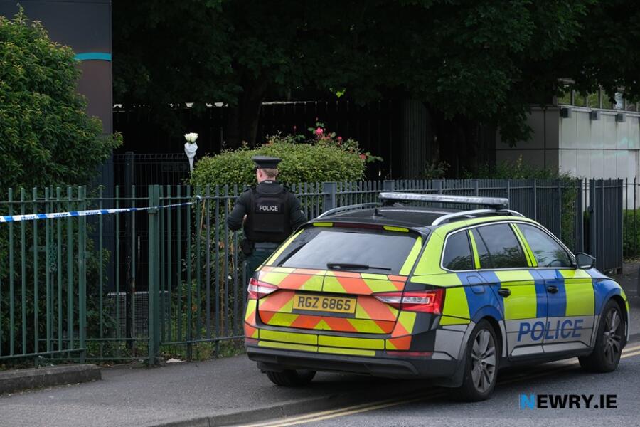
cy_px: 214
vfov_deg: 9.7
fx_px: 2524
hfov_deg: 14.4
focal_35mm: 142
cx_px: 320
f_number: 5.6
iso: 400
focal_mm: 94.5
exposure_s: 1/480
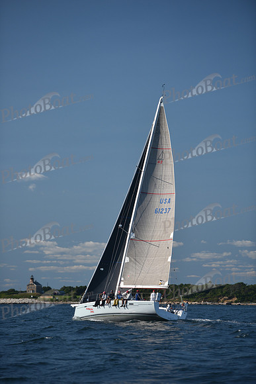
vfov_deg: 14.2
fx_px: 1546
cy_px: 192
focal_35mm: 145
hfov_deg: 9.5
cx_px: 128
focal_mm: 145
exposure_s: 1/3200
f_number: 2.8
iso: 250
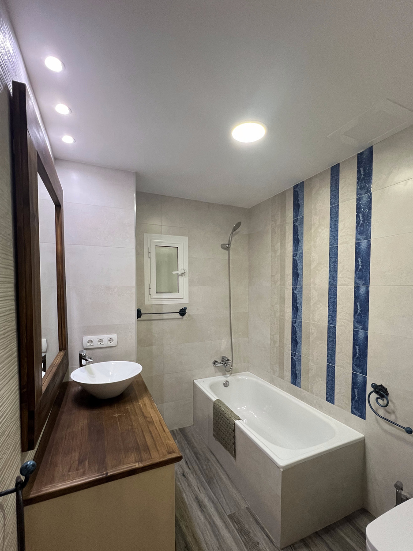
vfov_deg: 97.9
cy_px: 299
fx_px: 239
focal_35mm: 15
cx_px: 210
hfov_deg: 81.7
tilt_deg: -1.5
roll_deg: +0.3
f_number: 1.8
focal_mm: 1.57
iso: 200
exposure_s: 1/100
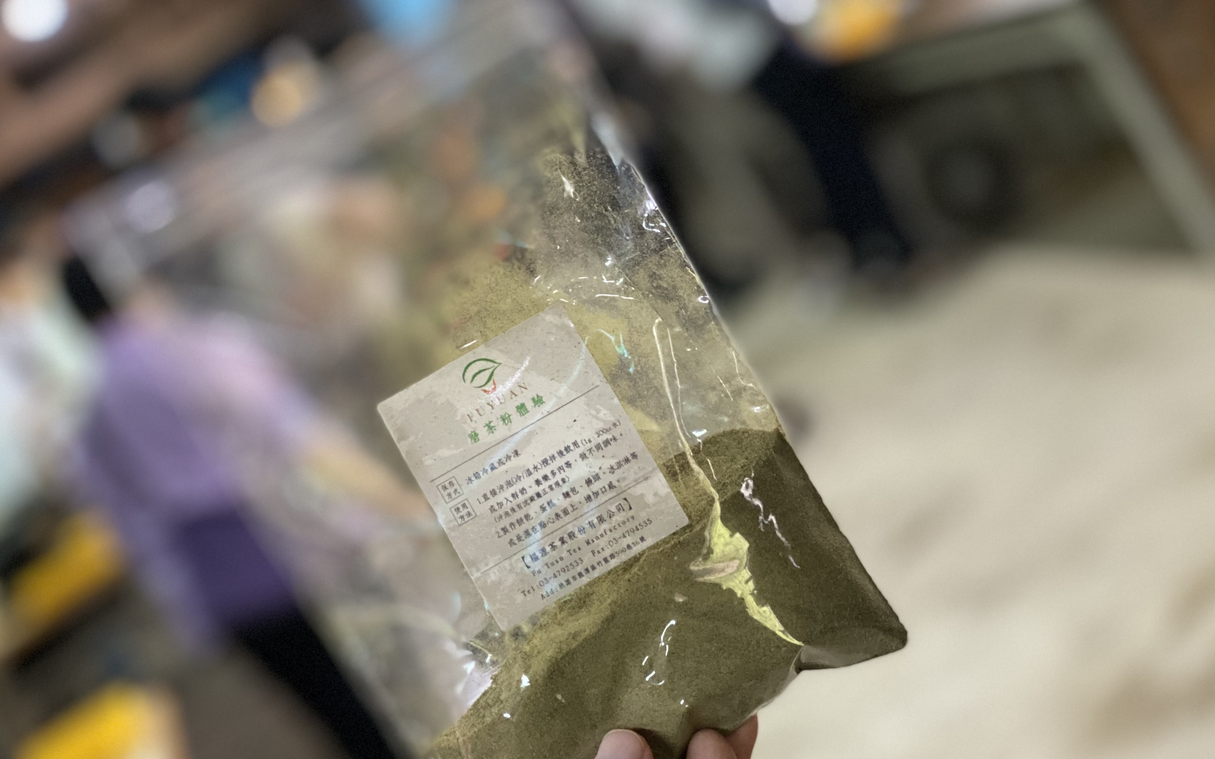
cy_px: 356
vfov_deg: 20.9
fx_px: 2053
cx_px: 552
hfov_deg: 32.9
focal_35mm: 62
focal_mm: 6
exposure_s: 1/40
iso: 320
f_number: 2
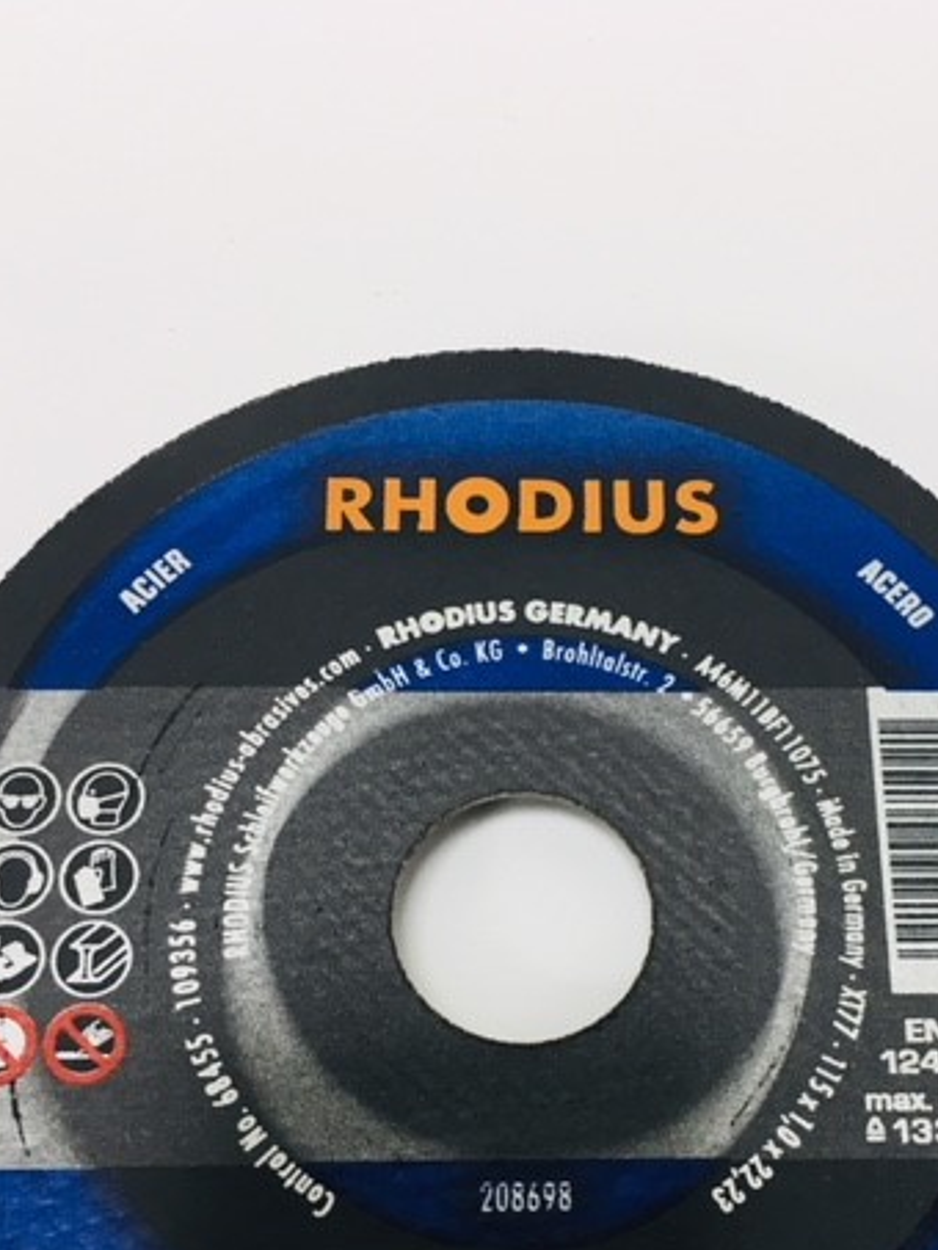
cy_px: 836
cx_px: 566
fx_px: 1481
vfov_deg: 45.1
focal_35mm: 41
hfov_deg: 35.0
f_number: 2.2
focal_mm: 4.15
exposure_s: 1/33
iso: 40
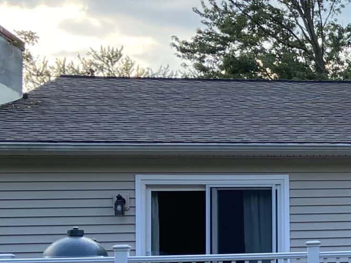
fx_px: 1024
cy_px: 221
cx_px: 560
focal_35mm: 101
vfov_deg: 14.5
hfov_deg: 17.1
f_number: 1.8
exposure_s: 1/385
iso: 32
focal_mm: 4.25
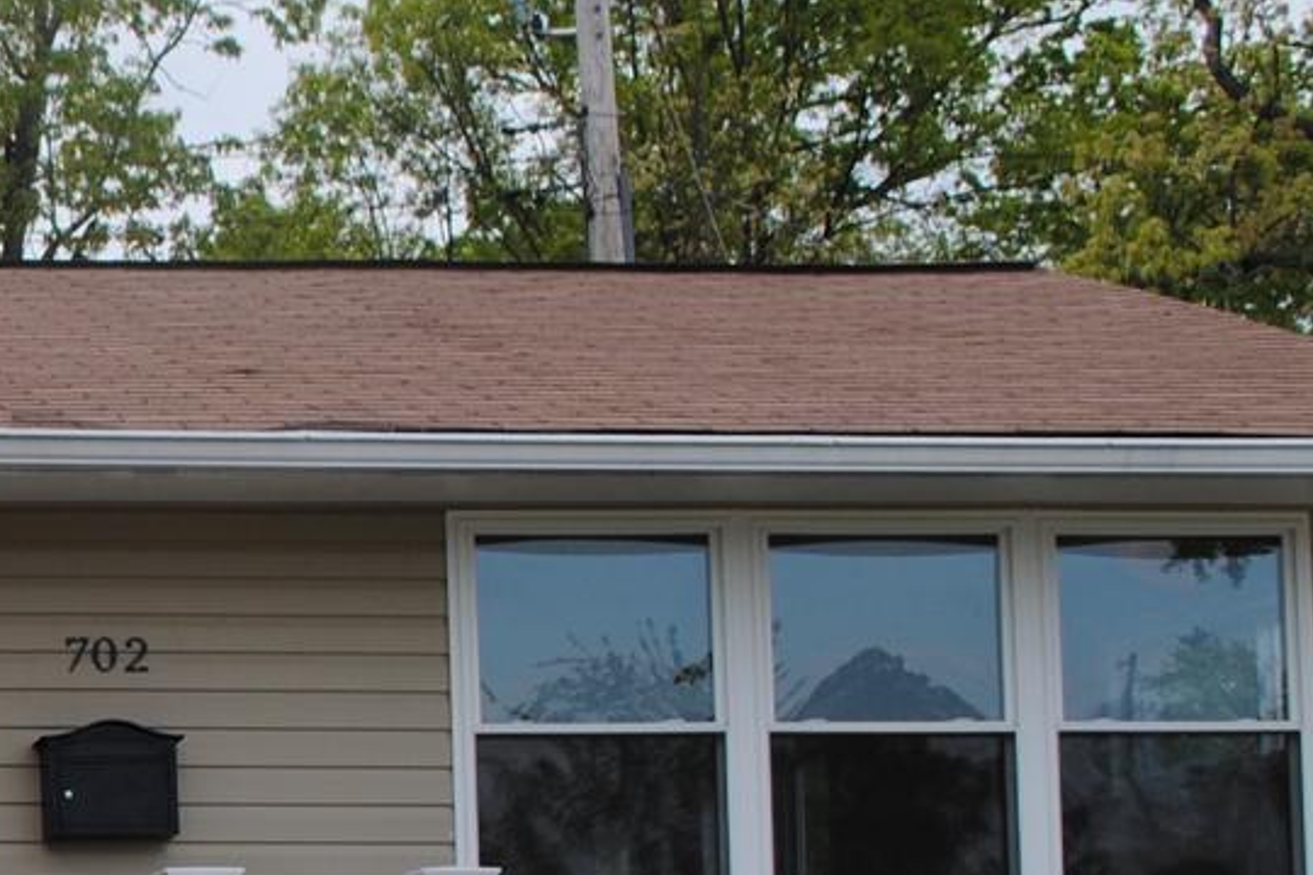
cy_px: 882
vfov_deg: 11.9
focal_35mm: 114
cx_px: -688
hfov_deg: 16.3
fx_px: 4158
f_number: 6.3
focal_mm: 20
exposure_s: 1/160
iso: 100
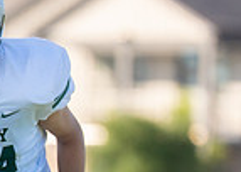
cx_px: -194
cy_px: 299
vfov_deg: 1.0
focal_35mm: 1472
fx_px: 10070
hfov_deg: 1.4
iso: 250
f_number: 2.8
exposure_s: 1/4000
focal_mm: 200
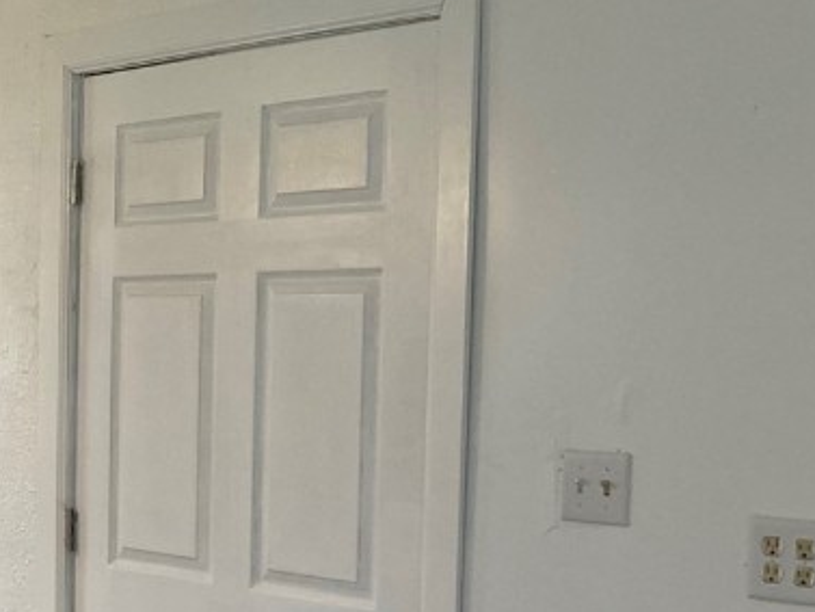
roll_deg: -1.5
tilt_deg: -1.3
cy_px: 433
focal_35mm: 76
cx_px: -179
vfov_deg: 19.3
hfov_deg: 23.3
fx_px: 1790
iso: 50
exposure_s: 1/60
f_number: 1.8
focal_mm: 3.99
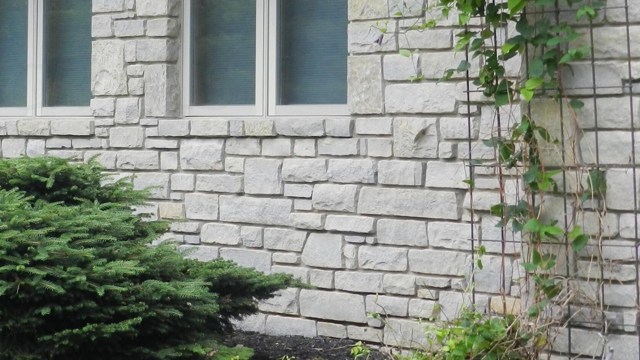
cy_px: 86
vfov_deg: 11.7
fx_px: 1748
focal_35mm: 103
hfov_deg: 20.5
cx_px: 121
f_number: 4.4
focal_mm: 9.4
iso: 160
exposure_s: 1/40
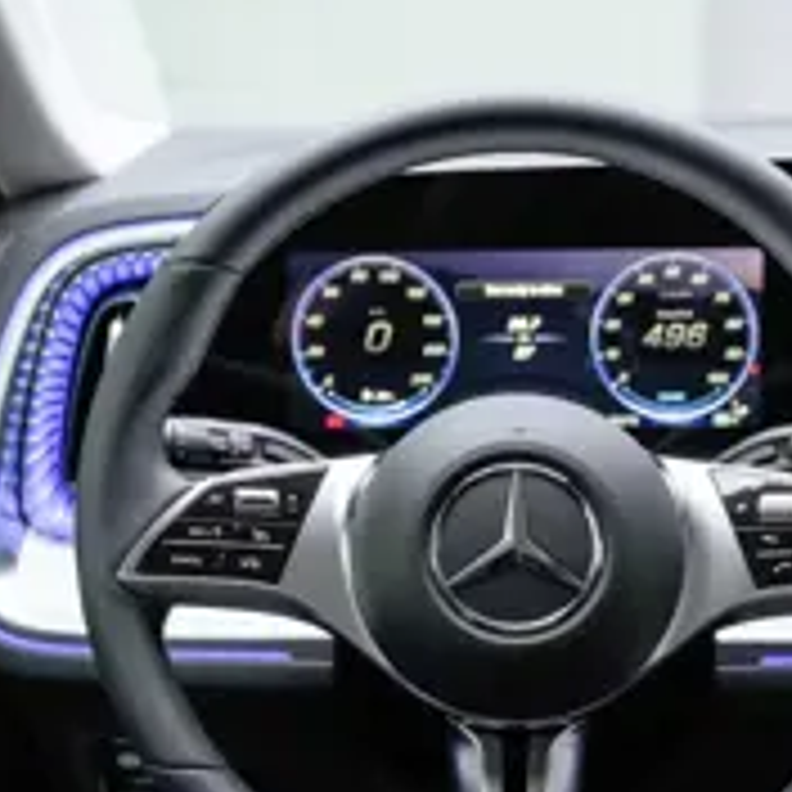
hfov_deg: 21.3
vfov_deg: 21.3
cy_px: 540
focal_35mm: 81
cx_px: 513
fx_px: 2097
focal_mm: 42
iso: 125
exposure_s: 1/8
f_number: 4
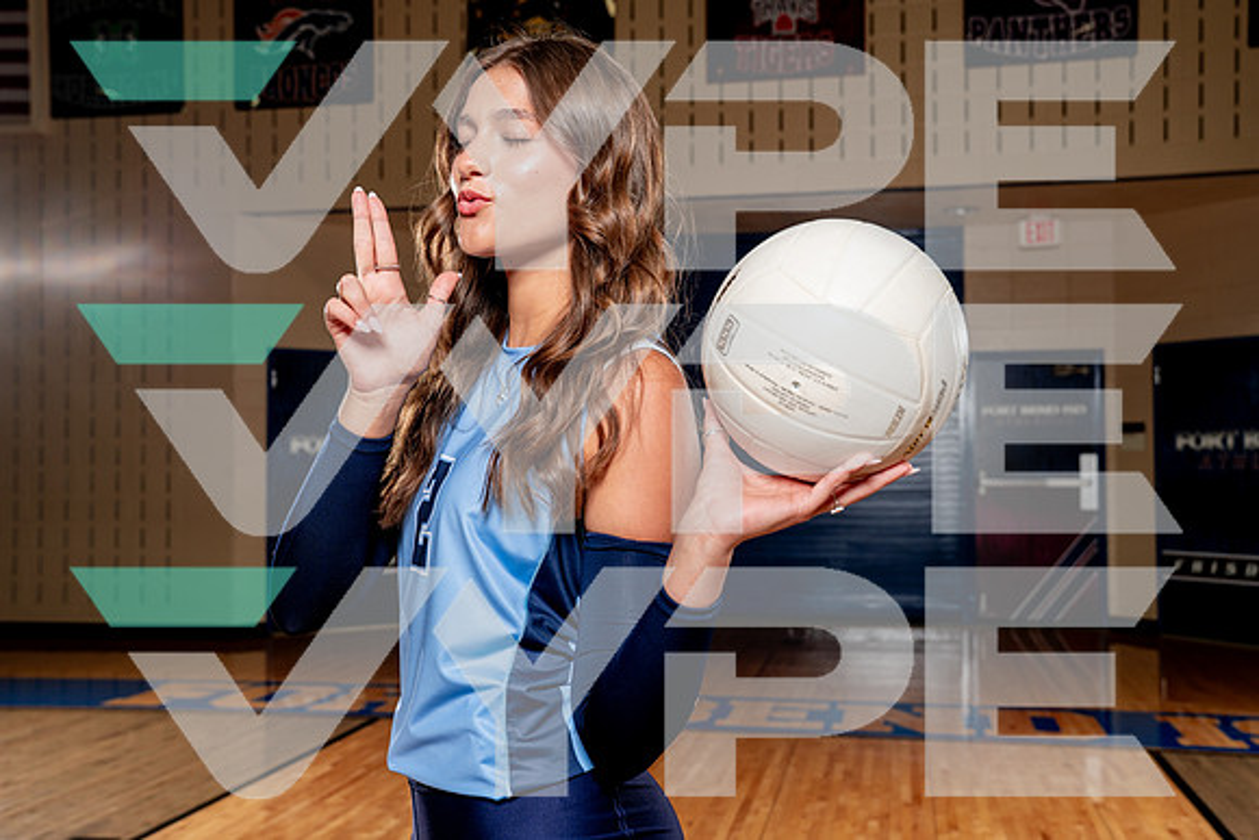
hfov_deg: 50.7
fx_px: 1329
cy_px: 420
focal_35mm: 38
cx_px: 630
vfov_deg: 35.1
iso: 200
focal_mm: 38
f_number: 5.6
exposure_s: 1/250
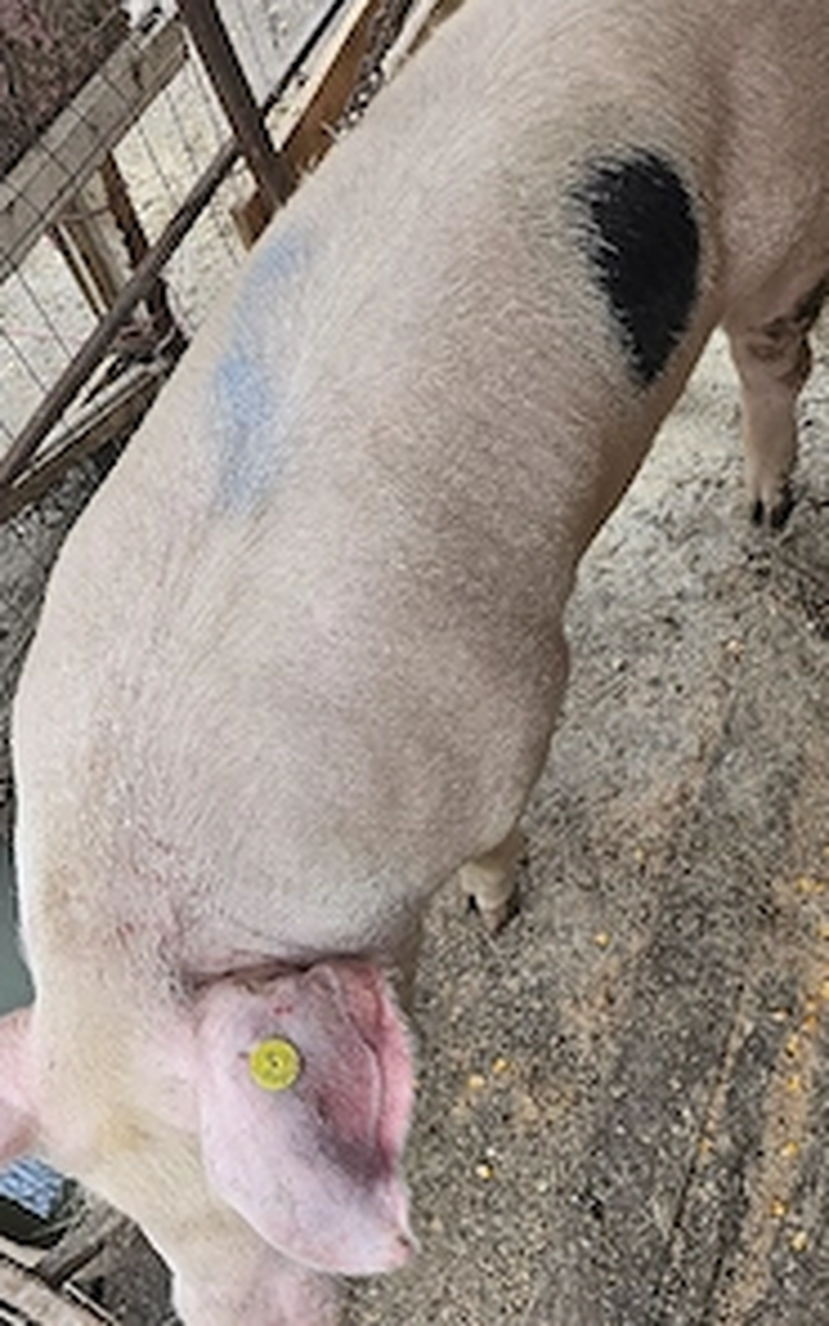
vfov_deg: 58.1
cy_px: 641
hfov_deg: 38.1
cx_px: 511
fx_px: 1193
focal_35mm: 33
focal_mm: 6.3
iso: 125
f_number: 1.7
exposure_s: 1/101
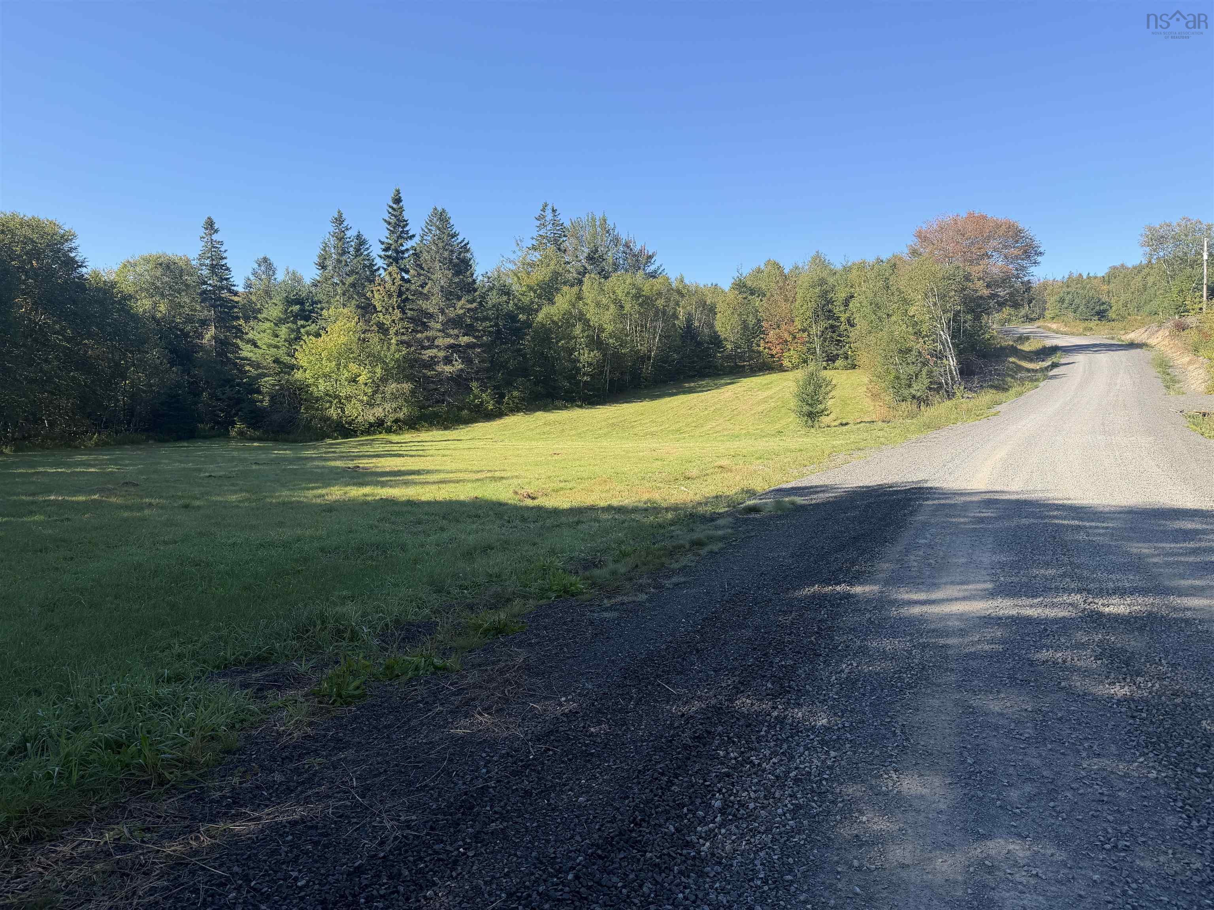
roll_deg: -0.8
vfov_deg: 56.8
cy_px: 455
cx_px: 607
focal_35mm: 24
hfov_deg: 71.6
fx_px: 842
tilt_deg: -4.2
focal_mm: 6.76
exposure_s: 1/1812
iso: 80
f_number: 1.78
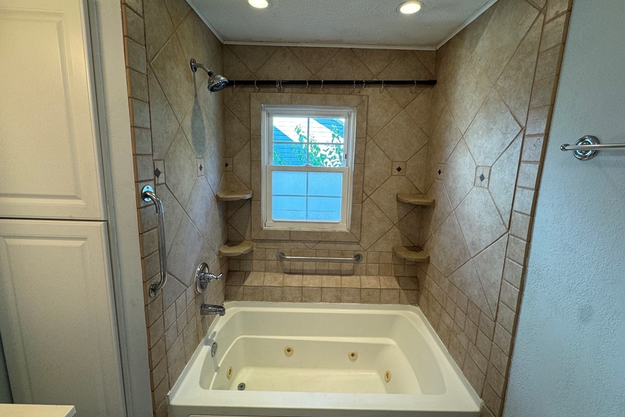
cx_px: 314
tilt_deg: -9.2
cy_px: 198
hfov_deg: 100.4
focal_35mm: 15
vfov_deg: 77.3
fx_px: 260
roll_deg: -1.2
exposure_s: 1/120
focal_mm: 2.22
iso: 100
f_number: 2.2
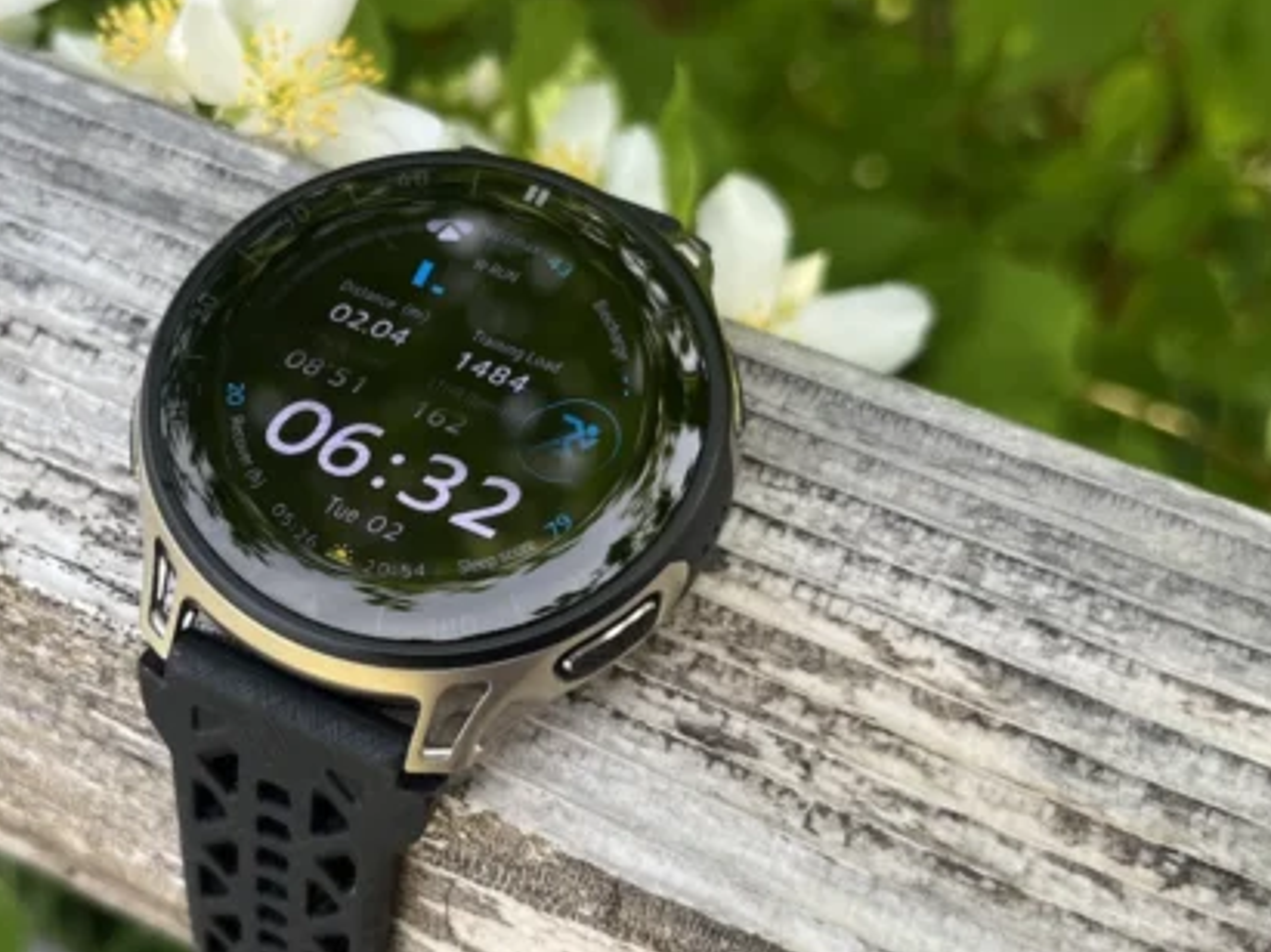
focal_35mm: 38
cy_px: 559
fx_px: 1395
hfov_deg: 48.2
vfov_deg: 37.6
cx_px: 424
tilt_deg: -55.0
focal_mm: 5.1
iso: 50
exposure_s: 1/375
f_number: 1.6
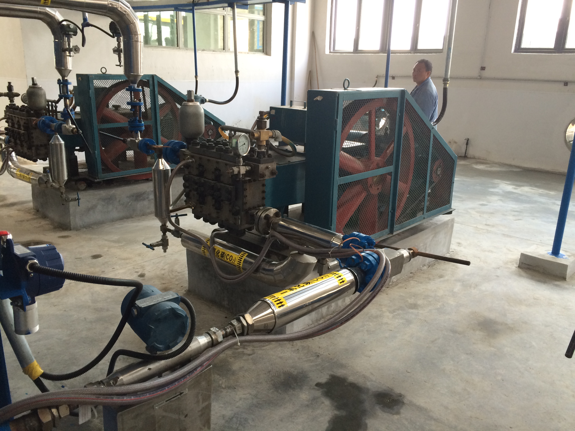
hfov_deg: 61.7
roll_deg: -0.1
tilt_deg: -15.8
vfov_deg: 48.2
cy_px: 216
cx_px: 288
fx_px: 482
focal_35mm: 29
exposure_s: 1/30
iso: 40
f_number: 2.2
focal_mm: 4.15
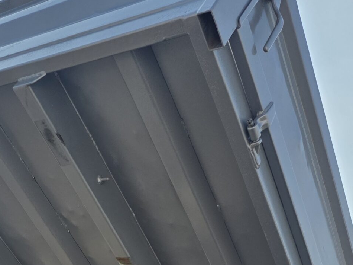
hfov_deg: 31.2
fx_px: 632
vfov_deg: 20.1
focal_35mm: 62
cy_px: 407
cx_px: 183
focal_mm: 6.25
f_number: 1.7
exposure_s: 1/7944
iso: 80
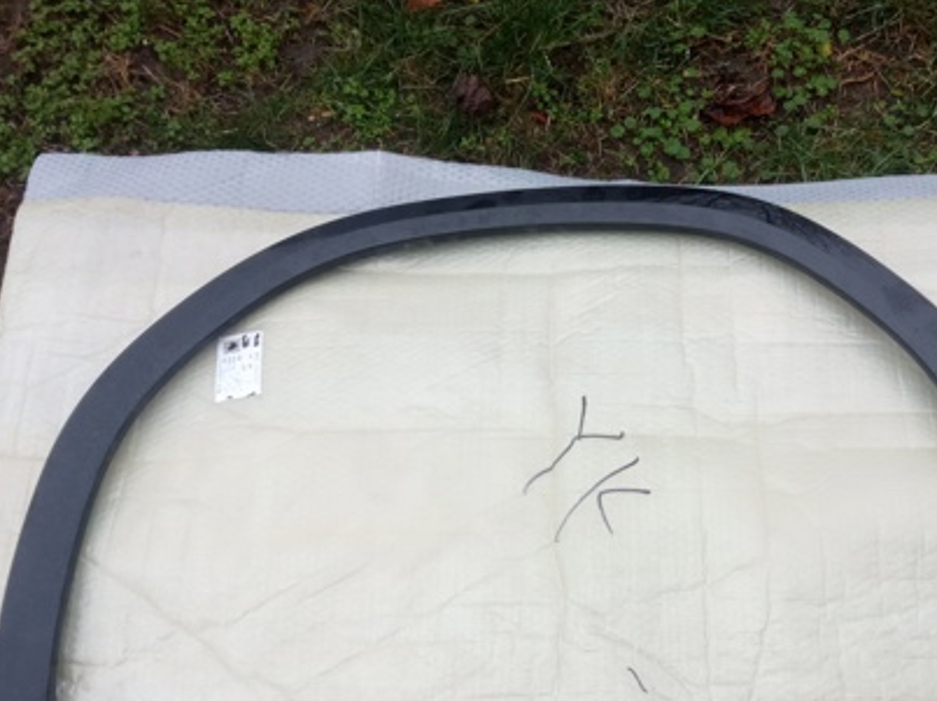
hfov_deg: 43.4
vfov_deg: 33.3
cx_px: 604
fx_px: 1163
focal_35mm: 43
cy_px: 458
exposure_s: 1/33.3
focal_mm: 3.79
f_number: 2.2
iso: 131
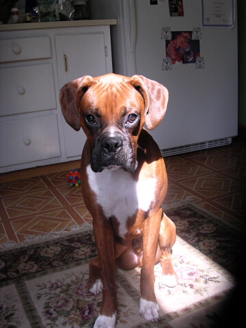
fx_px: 360
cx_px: 123
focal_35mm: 38
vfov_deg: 49.0
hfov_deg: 37.7
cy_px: 164
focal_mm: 5.8
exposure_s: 1/49.6
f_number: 2.8
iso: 100
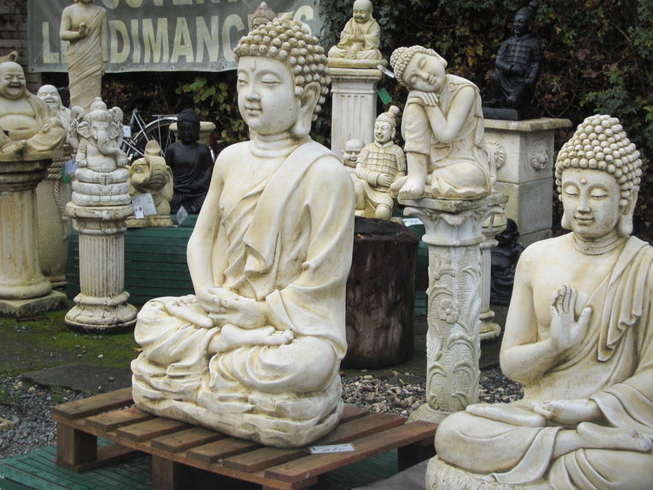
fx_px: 1377
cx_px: 347
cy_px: 224
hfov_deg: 26.7
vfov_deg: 20.2
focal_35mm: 73
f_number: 3.6
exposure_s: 1/125
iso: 50
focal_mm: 9.8
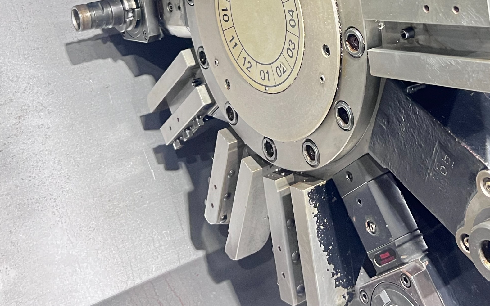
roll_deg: -1.4
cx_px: 316
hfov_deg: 35.4
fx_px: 761
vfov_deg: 21.5
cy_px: -39
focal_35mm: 57
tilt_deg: -16.5
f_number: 1.5
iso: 500
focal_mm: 5.7
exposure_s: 1/50
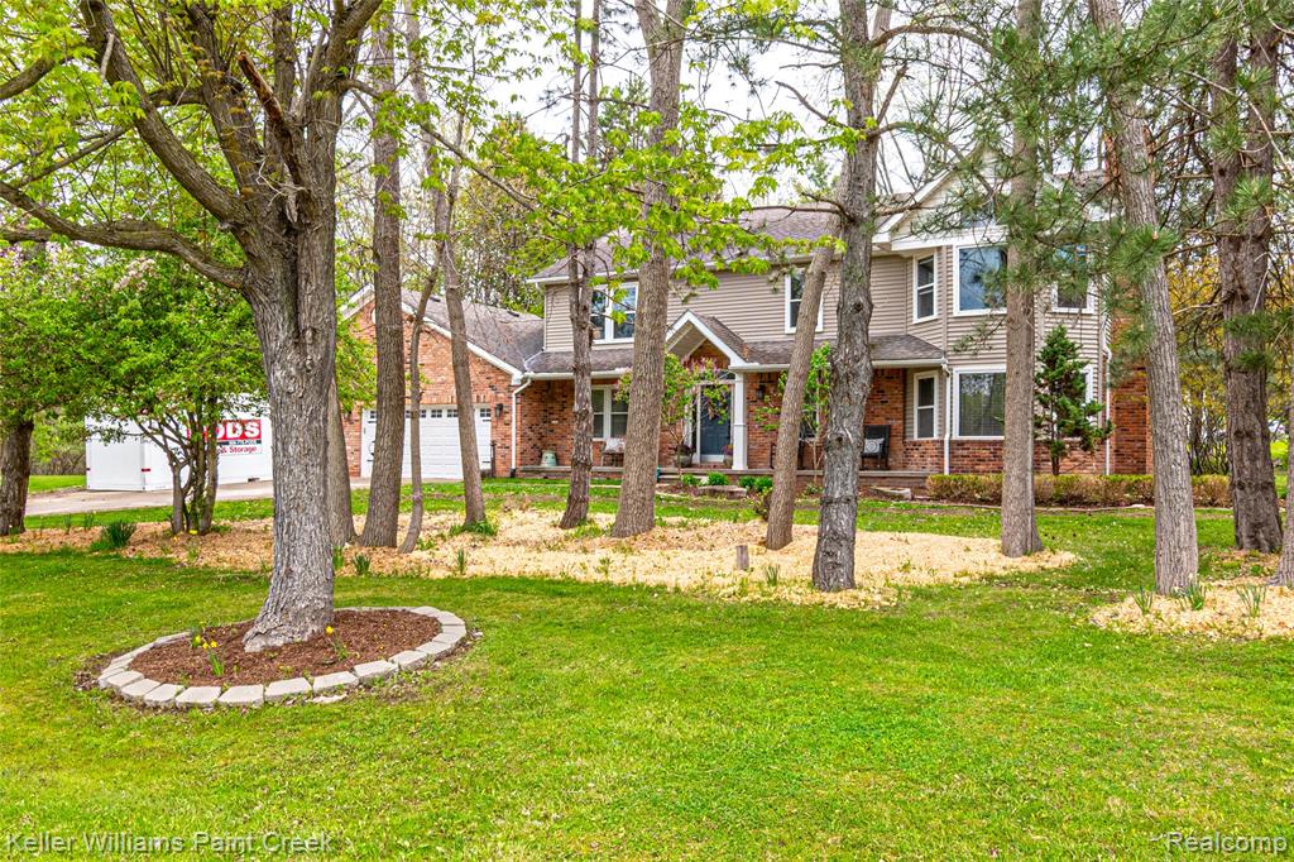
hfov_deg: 61.9
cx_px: 647
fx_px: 1078
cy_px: 431
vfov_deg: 43.6
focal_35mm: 30
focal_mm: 20
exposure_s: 1/50
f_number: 14
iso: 160
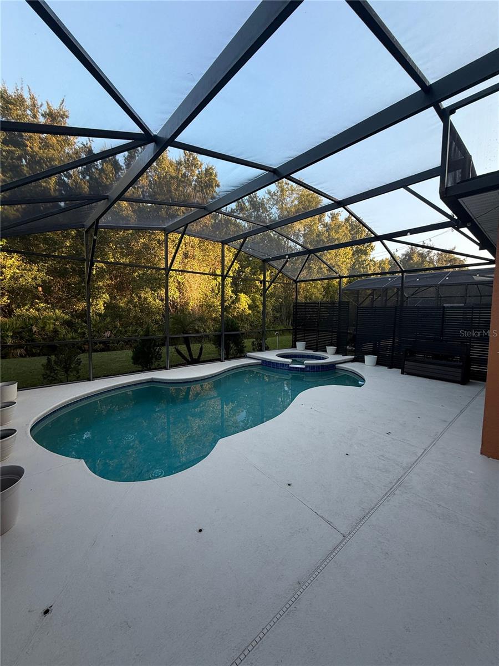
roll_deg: -0.9
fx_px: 269
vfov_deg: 102.1
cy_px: 333
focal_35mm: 14
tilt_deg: -3.8
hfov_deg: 85.7
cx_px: 250
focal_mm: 2.22
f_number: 2.2
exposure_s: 1/121
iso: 50
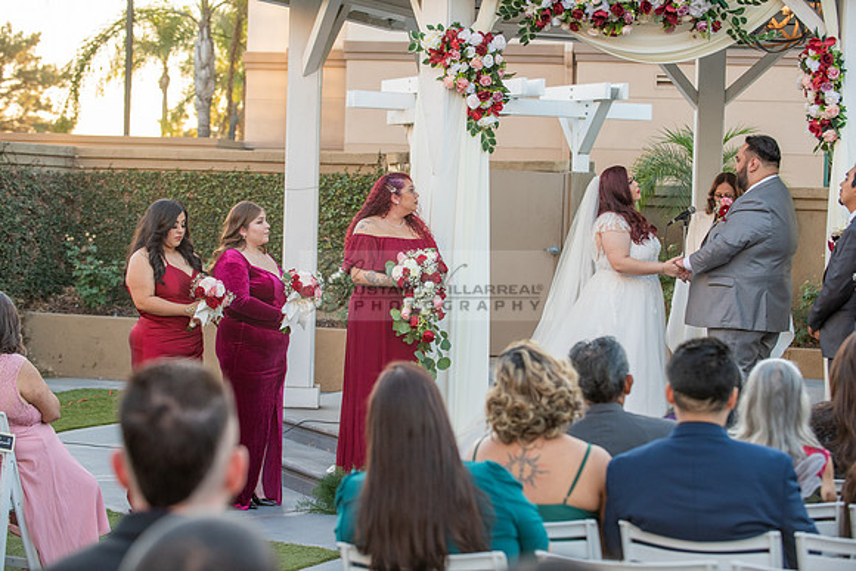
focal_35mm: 95
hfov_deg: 21.5
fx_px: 2259
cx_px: 428
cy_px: 286
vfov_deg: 14.4
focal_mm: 95
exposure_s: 1/320
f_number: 4
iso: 800
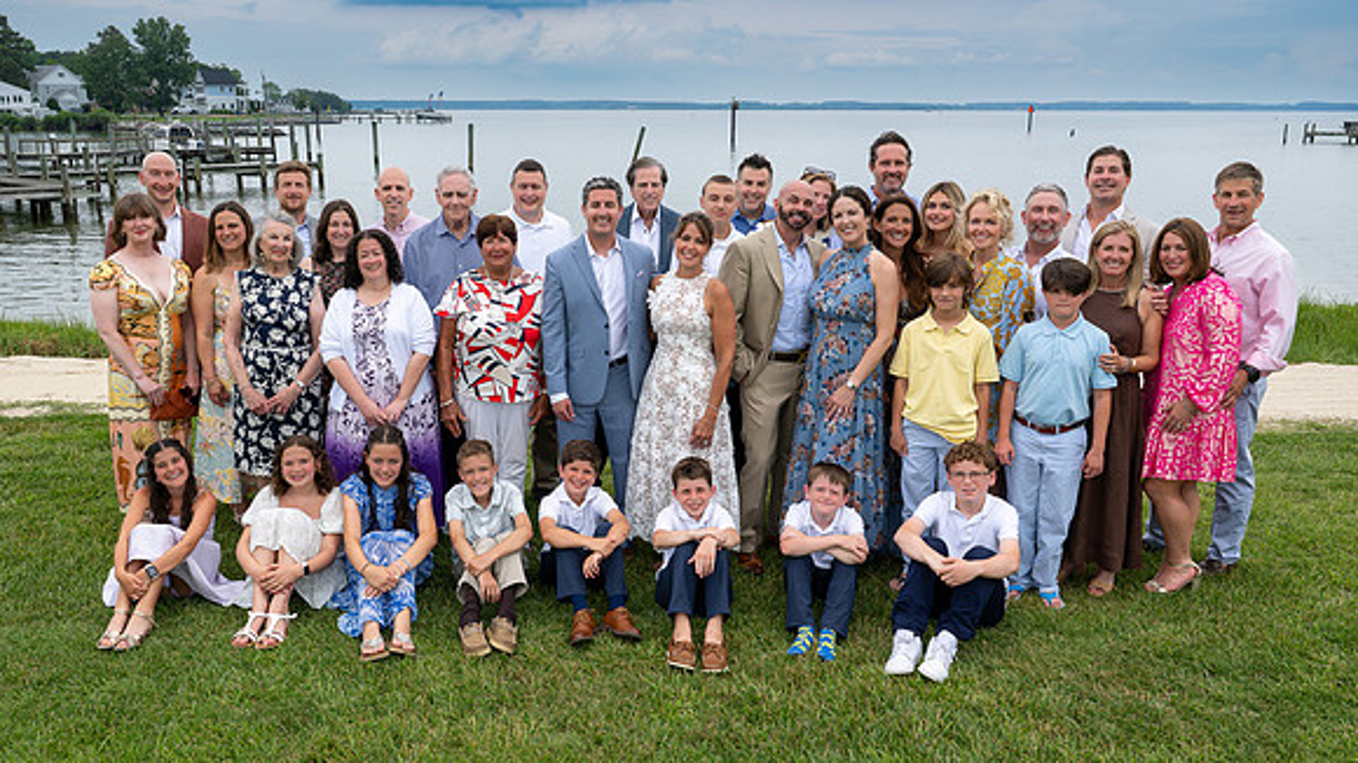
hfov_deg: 60.4
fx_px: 1164
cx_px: 628
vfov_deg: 36.3
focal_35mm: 32
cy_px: 382
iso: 250
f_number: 10
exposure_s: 1/250
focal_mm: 27.5
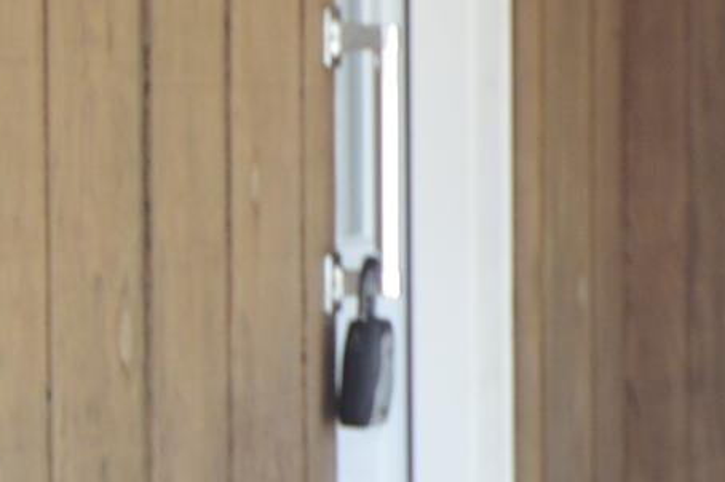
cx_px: 1840
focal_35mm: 338
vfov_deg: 4.1
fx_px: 6802
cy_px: 265
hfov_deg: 5.8
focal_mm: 34
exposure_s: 1/100
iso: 400
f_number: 5
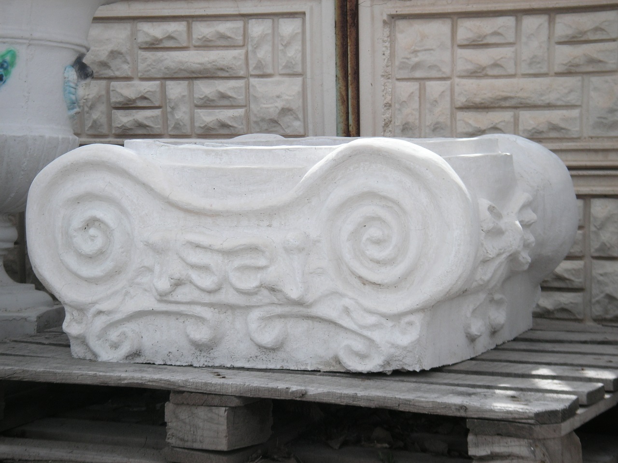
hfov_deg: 20.4
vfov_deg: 15.4
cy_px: 232
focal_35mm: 96
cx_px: 309
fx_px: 1714
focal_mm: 16
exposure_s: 1/350
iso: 50
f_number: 4
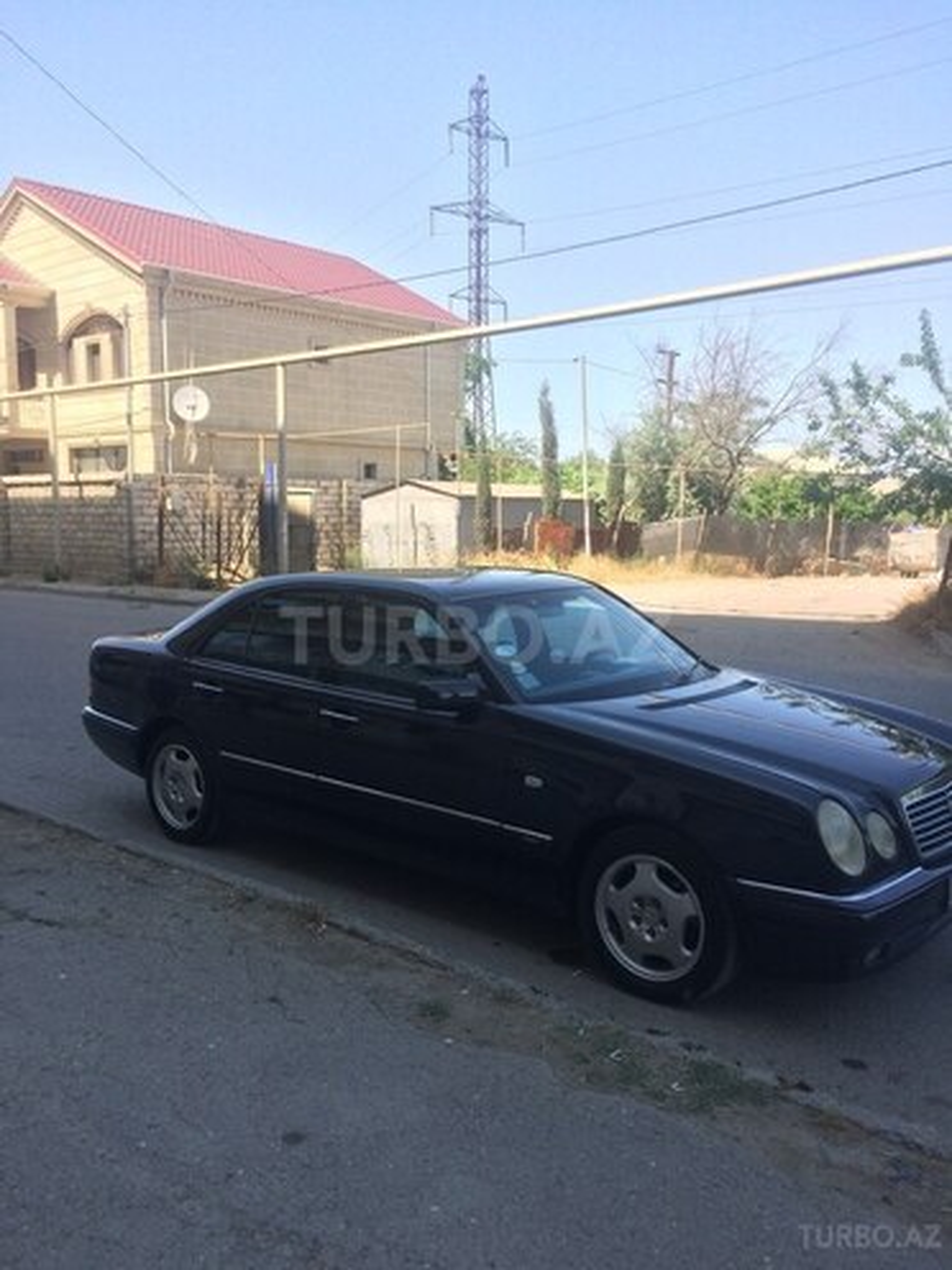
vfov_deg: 61.7
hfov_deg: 48.2
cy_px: 635
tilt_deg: -9.3
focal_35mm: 29
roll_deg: +2.5
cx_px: 476
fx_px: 1063
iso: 32
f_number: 2.2
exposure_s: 1/820
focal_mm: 4.15
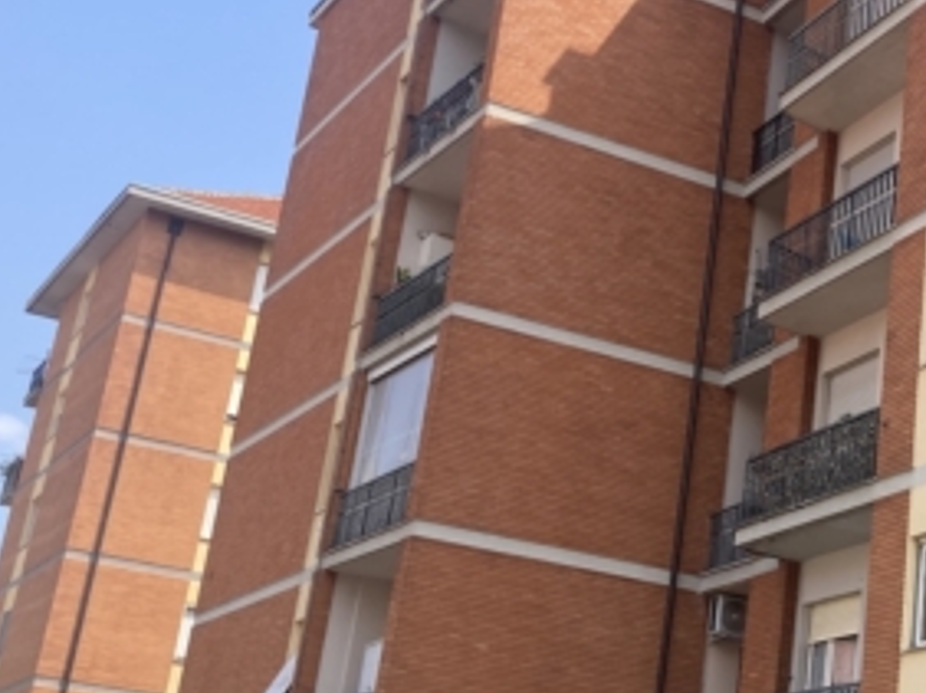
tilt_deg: +20.0
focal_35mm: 58
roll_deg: -5.7
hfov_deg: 30.9
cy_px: 279
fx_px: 1550
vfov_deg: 25.2
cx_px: 926
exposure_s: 1/1043
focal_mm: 3.99
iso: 20
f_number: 1.8
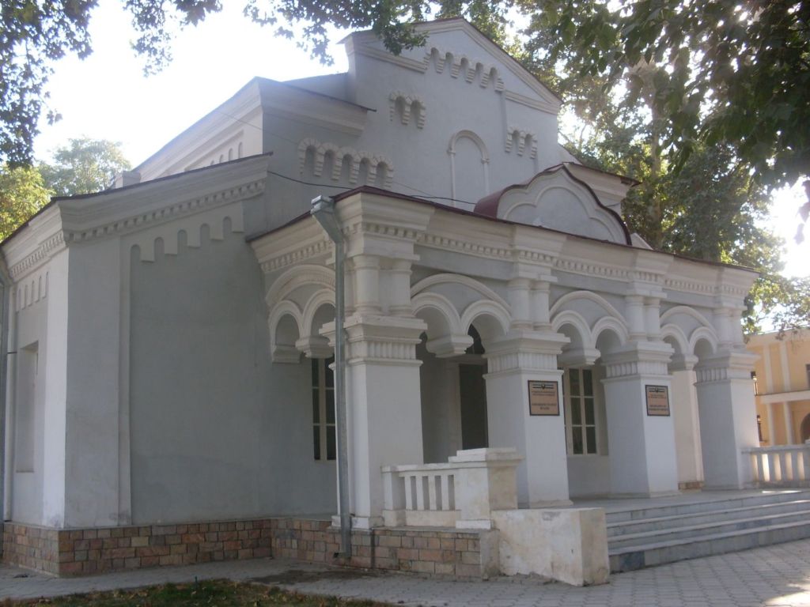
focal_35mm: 38
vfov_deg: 37.7
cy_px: 304
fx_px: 889
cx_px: 405
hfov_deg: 49.0
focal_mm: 6.3
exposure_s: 1/180
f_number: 2.8
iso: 80
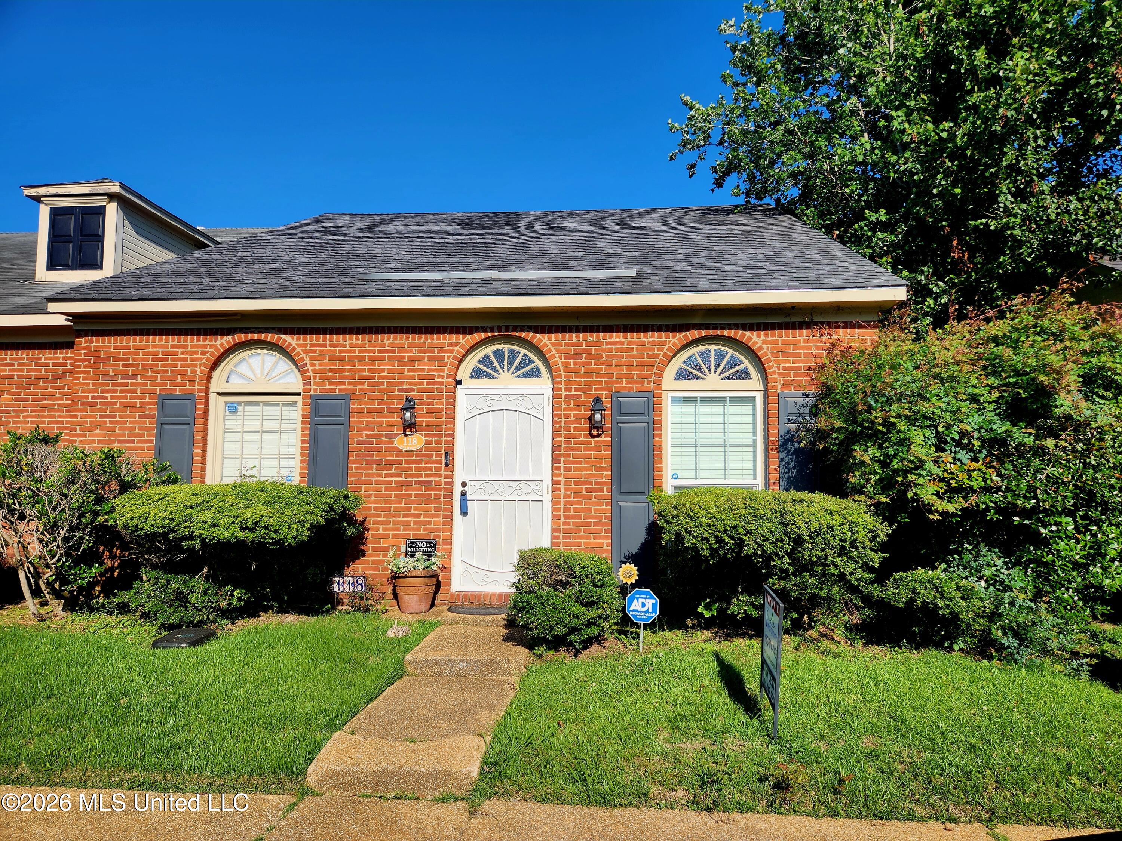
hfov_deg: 73.9
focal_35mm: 23
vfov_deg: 58.9
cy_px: 420
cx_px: 561
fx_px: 745
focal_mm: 5.4
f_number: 1.8
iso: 20
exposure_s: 1/2500
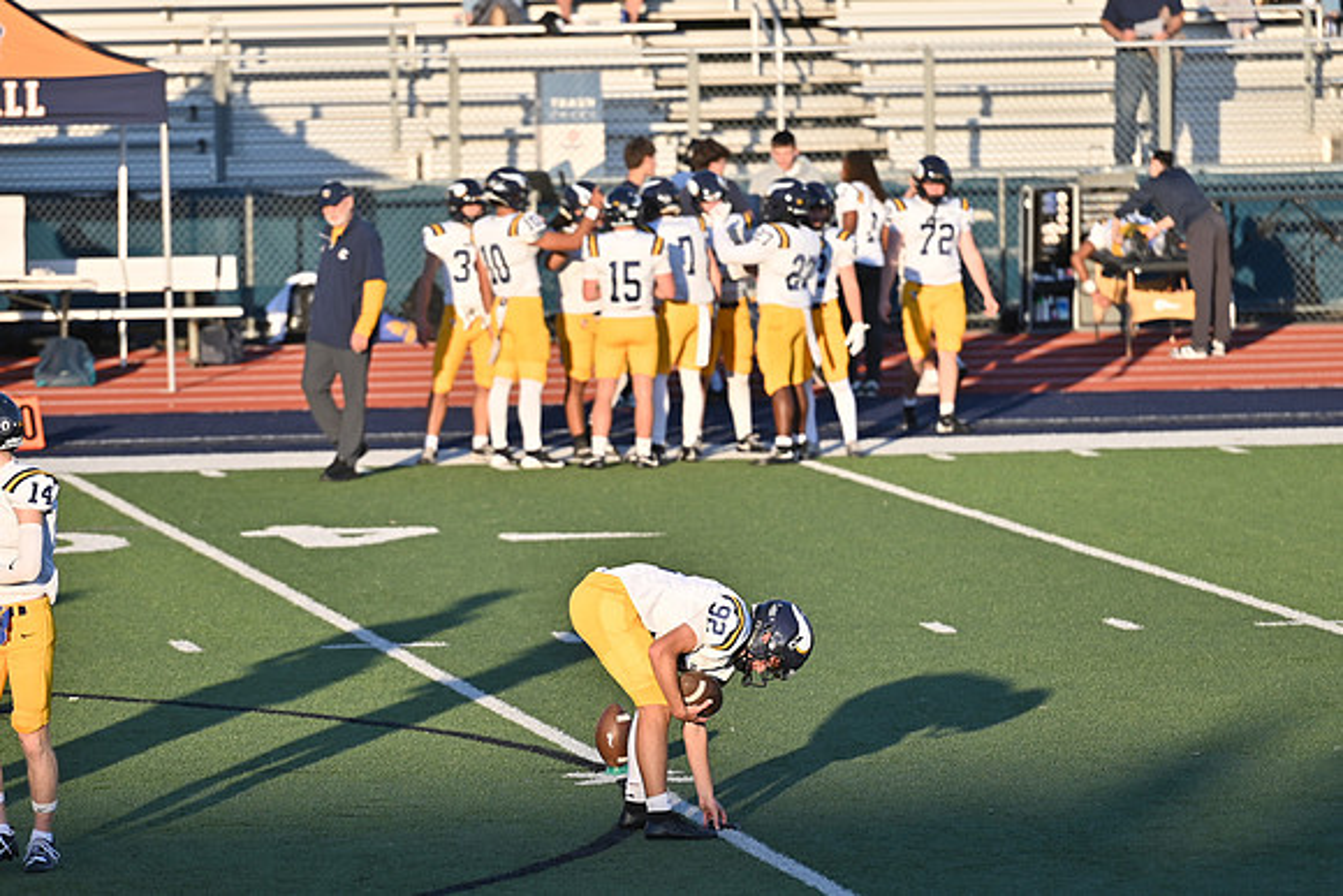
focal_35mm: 300
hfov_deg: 6.9
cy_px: 448
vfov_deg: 4.6
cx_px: 672
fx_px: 11194
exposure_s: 1/1000
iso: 100
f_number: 4
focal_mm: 200
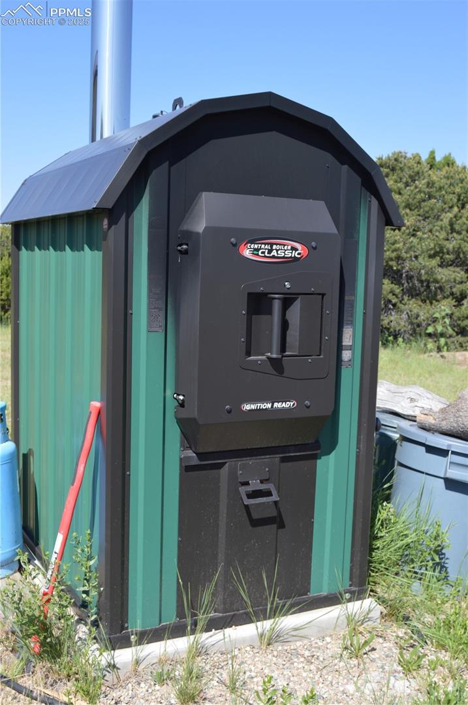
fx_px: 763
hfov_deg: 34.1
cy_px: 352
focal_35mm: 39
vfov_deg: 49.6
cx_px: 234
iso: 100
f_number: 6.3
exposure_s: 1/160
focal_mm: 26
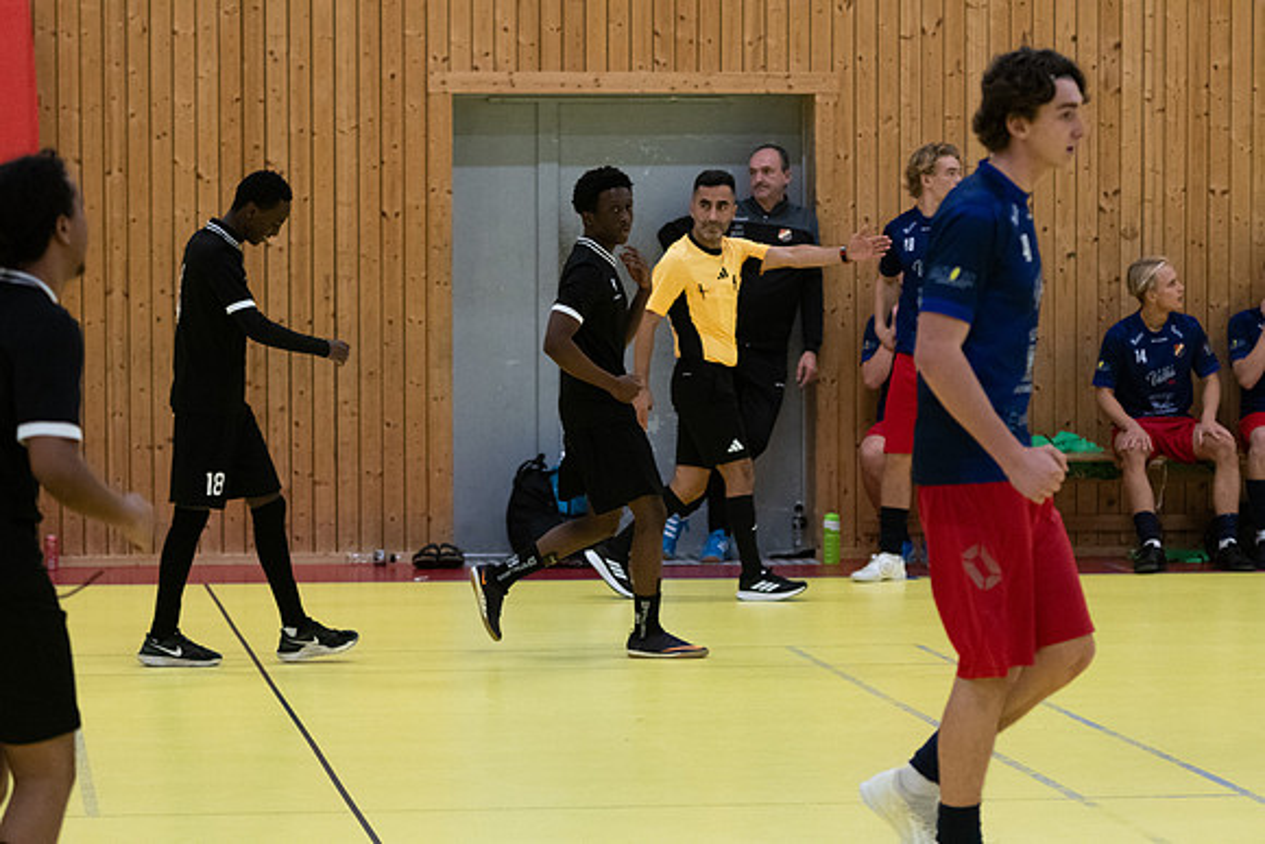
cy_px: 422
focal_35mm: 142
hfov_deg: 14.4
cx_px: 632
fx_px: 5008
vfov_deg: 9.6
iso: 4500
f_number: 3.2
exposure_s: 1/640
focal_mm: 95
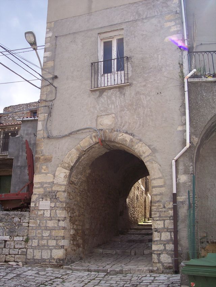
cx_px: 108
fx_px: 324
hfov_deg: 36.8
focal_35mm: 39
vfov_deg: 47.9
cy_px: 144
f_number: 3.4
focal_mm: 8
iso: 100
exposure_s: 1/500
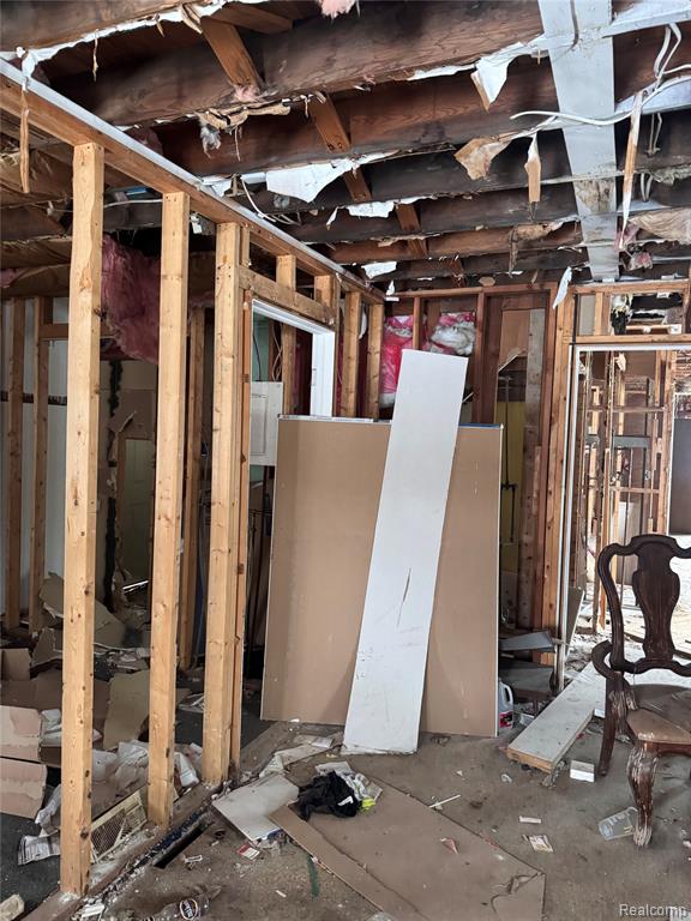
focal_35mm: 24
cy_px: 460
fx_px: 639
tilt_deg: -2.7
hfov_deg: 56.8
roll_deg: -2.1
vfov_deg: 71.6
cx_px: 346
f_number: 1.78
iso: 640
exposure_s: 1/60
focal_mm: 6.76
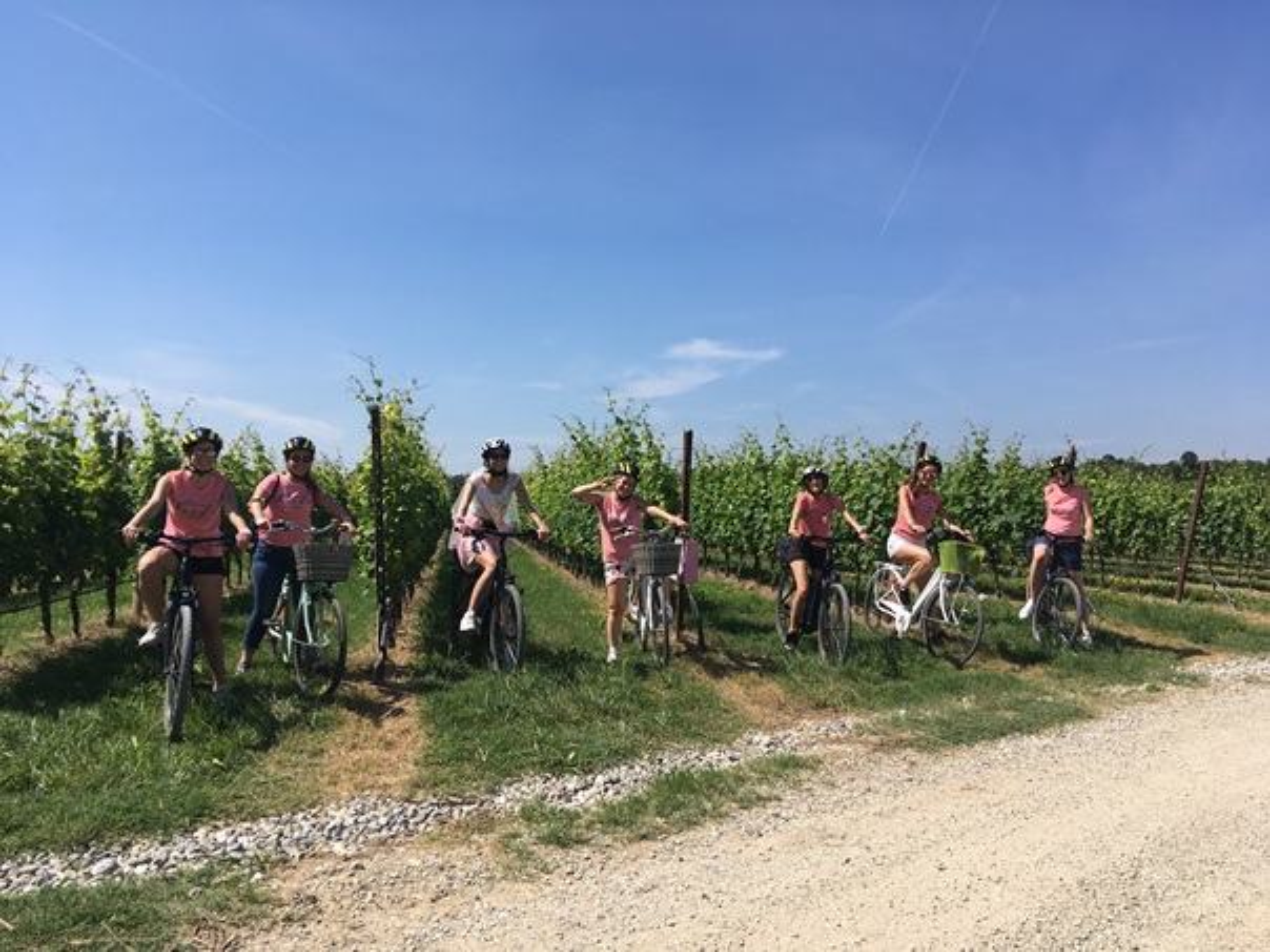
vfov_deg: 48.2
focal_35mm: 29
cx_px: 635
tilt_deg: +1.6
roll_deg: -0.4
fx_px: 1064
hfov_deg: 61.7
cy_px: 476
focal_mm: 4.15
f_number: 2.2
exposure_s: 1/1923
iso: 25
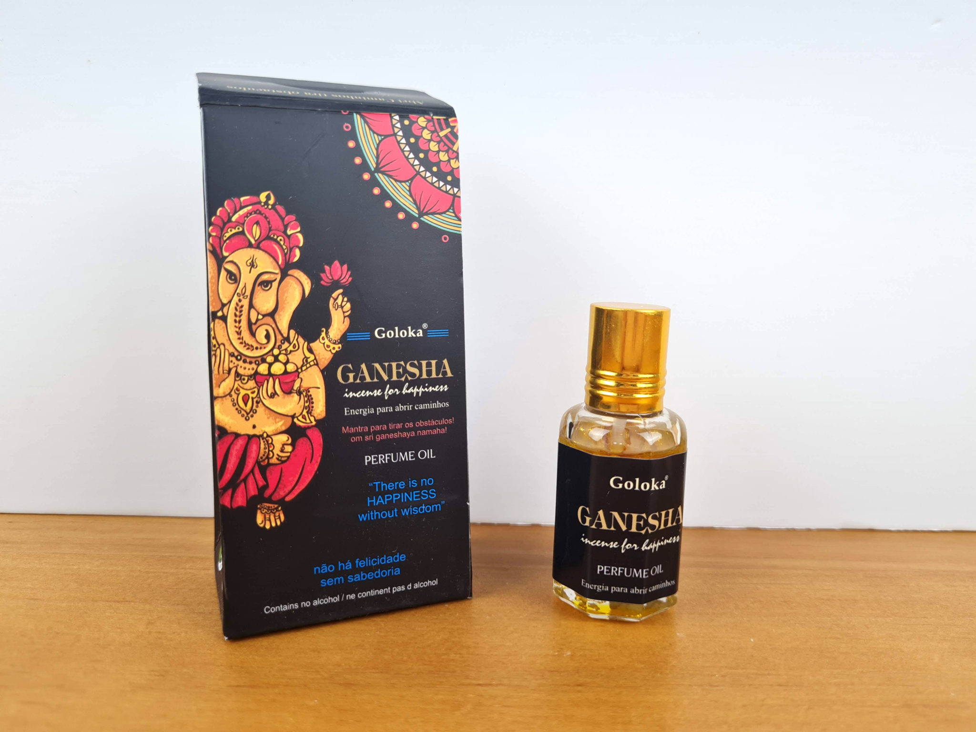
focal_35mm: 26
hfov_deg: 67.3
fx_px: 733
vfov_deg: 53.1
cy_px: 366
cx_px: 488
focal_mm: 5.4
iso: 50
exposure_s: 1/207
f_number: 1.8
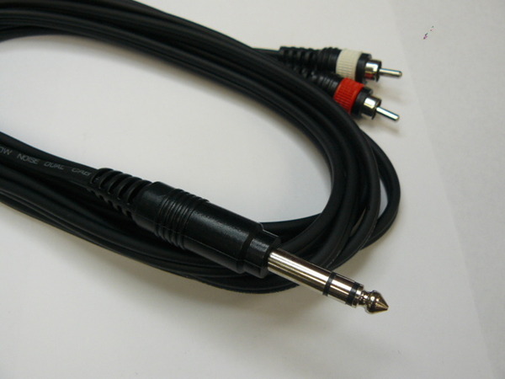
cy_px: 190
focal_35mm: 36
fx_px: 525
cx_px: 252
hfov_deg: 51.4
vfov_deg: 39.7
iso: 100
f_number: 3.2
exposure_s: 1/30
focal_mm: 6
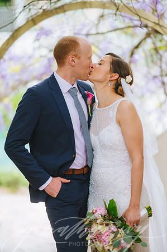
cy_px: 126
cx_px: 84
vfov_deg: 23.9
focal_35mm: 85
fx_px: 593
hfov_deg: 16.0
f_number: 1.6
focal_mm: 85
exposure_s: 1/640
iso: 400
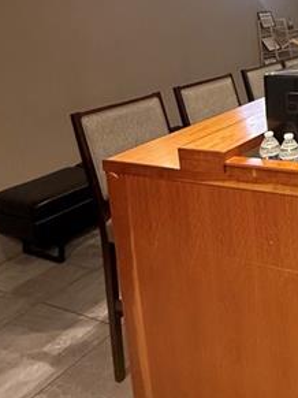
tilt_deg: -3.6
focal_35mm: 37
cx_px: 377
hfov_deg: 31.0
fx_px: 425
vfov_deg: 45.4
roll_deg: +3.6
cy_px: 40
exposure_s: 1/60
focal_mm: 2.22
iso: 640
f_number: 2.2
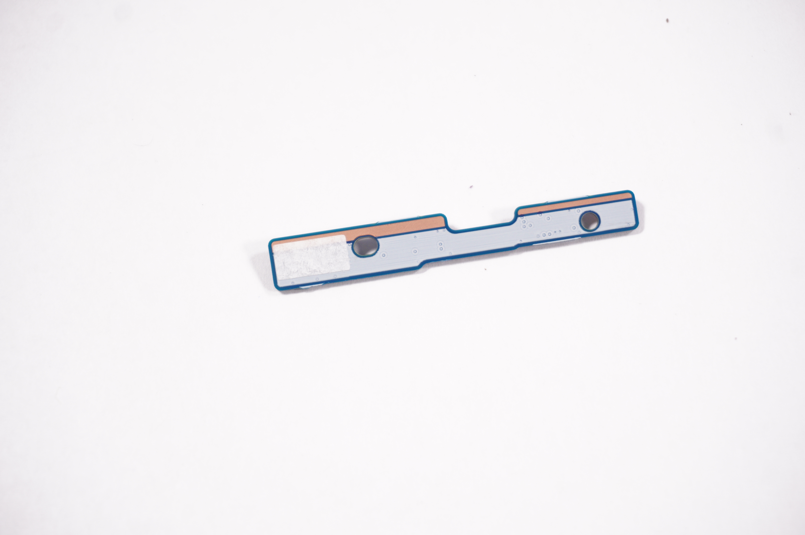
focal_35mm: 74
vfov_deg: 18.5
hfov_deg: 27.5
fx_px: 1642
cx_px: 402
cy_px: 268
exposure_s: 1/100
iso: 500
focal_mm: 49
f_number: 5.6
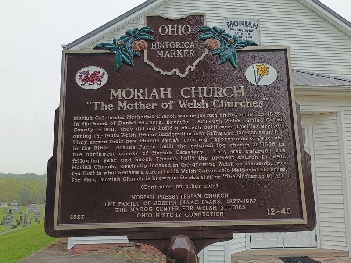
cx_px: 176
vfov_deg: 48.2
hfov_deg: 61.7
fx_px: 294
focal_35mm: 29
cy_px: 132
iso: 100
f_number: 1.8
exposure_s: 1/310
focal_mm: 4.27
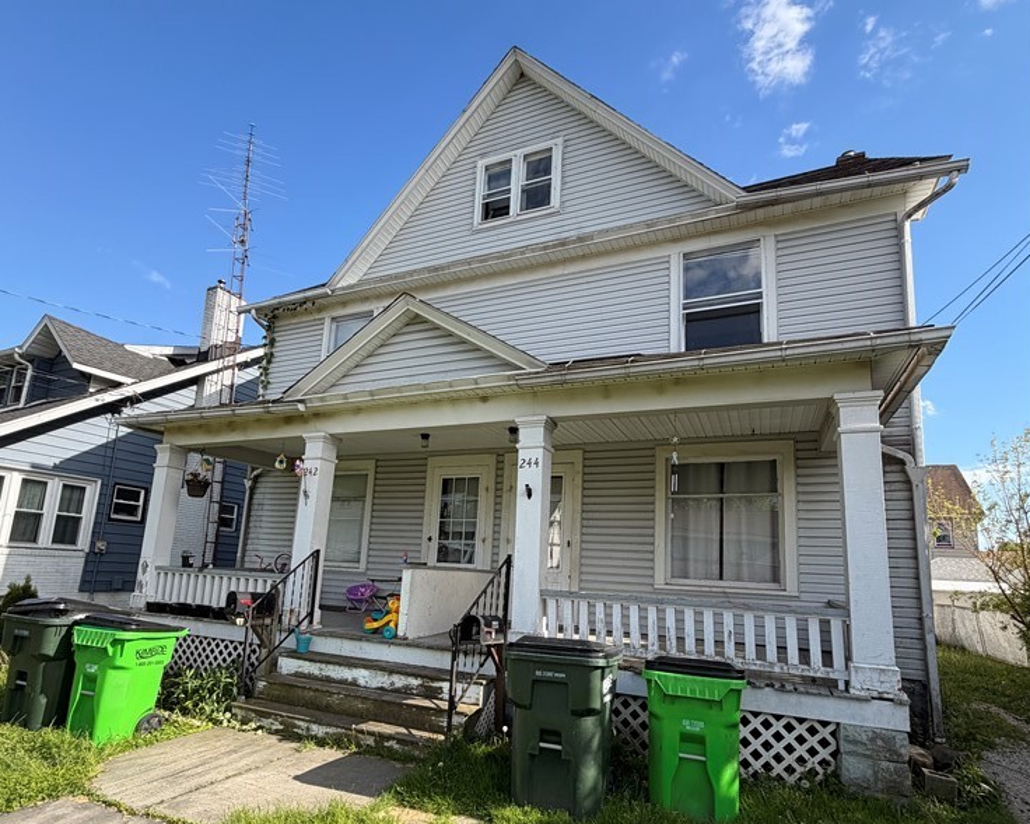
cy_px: 487
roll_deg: -4.6
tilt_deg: +9.7
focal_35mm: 19
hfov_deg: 83.3
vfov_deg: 70.3
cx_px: 498
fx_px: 579
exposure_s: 1/694
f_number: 2.2
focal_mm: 2.22
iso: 40
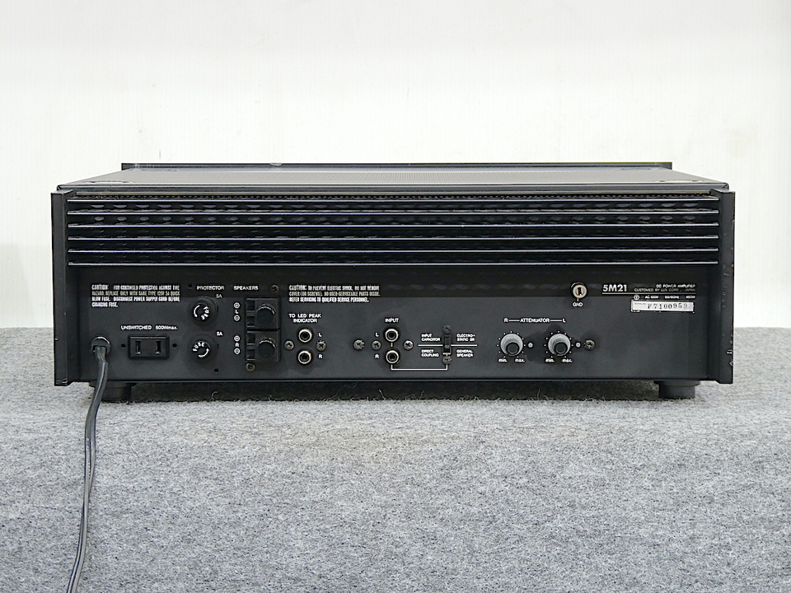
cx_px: 396
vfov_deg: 17.6
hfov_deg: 23.3
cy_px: 296
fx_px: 1919
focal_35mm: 84
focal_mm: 15
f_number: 4.8
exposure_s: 1/8
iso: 200
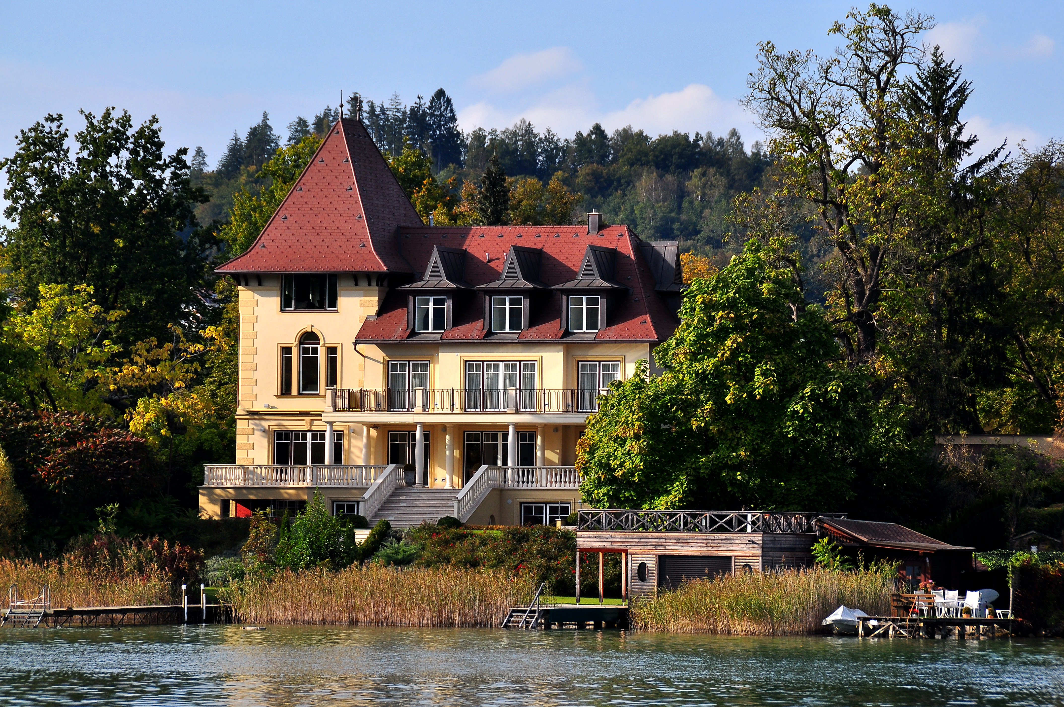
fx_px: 5978
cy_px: 354
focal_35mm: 202
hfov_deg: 10.2
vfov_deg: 6.8
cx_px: 532
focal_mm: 135
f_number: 11
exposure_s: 1/500
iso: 200
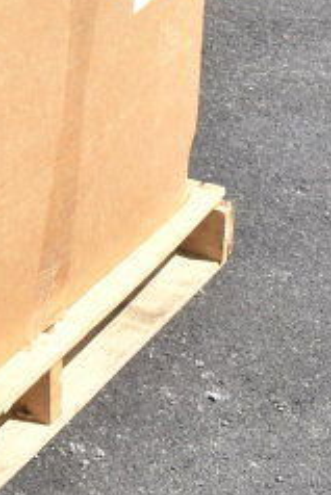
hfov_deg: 10.1
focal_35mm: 127
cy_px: -294
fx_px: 1749
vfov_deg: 14.7
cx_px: -291
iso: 200
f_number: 8
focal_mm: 22
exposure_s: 1/250
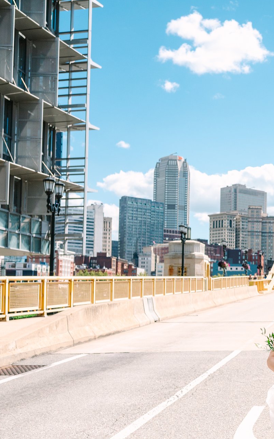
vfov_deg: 40.1
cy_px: 265
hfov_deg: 23.2
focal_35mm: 50
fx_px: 598
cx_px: 345
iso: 320
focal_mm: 24
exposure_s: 1/8000
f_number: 3.5
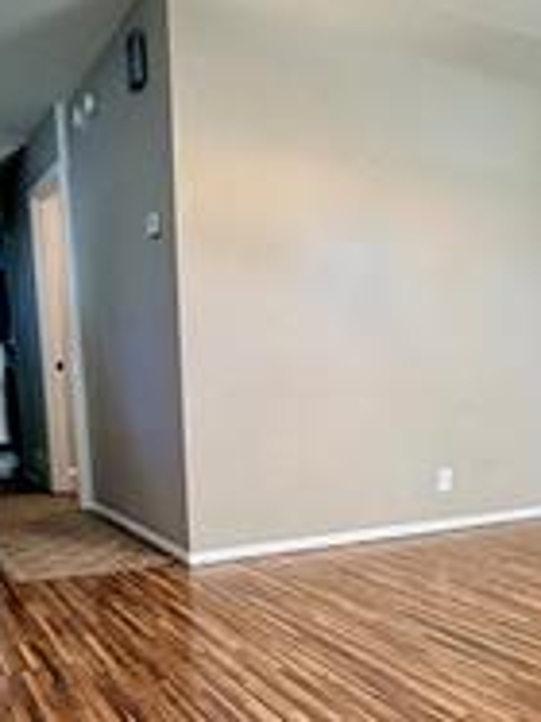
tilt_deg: -11.8
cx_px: 282
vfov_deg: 49.1
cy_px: 552
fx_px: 751
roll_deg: +0.7
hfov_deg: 39.6
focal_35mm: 36
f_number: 2.2
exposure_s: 1/60
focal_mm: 2.22
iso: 320
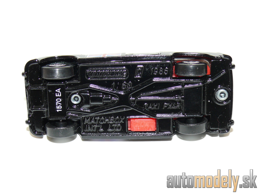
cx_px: 130
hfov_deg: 26.0
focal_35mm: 75
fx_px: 561
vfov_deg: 19.6
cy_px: 97
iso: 100
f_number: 4
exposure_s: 1/30
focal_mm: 11.3
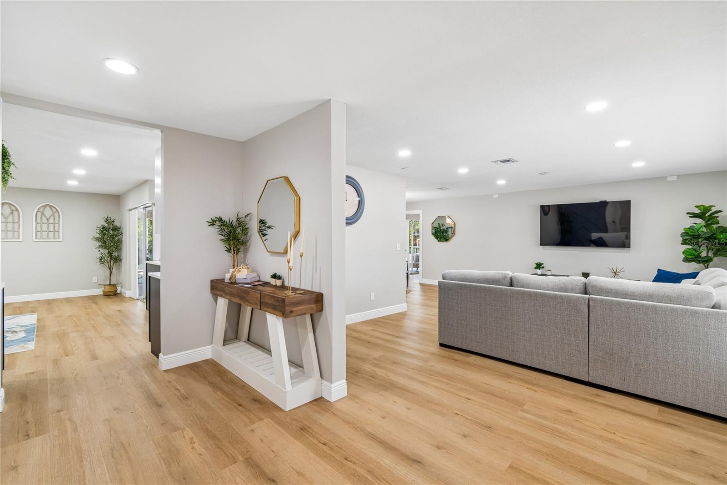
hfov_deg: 100.4
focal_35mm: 15
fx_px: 303
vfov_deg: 77.3
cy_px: 242
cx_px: 364
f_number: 7.1
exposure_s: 1/3.33
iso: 100
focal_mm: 10
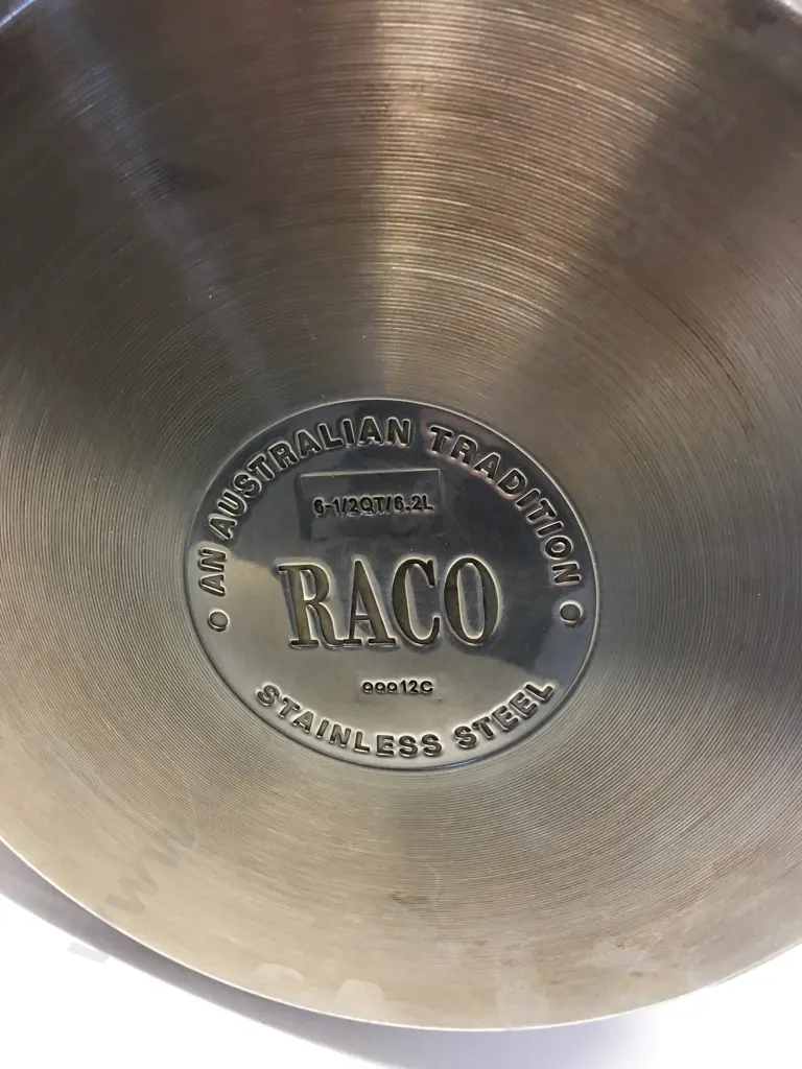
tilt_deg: -21.9
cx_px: 401
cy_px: 534
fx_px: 896
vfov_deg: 61.7
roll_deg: -29.0
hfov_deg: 48.2
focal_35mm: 29
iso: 100
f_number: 2.2
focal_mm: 4.15
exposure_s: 1/17
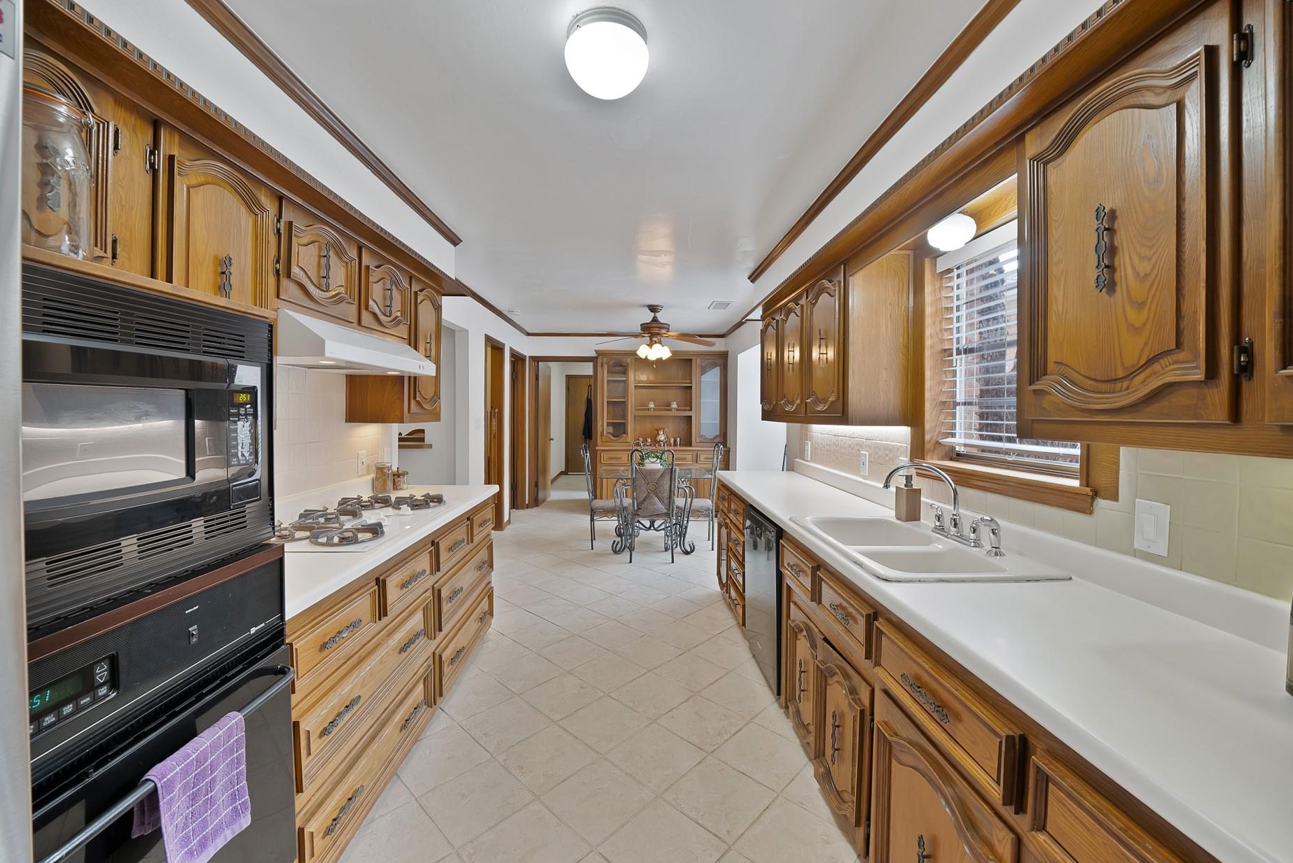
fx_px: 467
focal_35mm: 13
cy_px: 415
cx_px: 643
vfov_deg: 85.5
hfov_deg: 108.3
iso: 640
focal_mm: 12
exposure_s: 1/2
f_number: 9
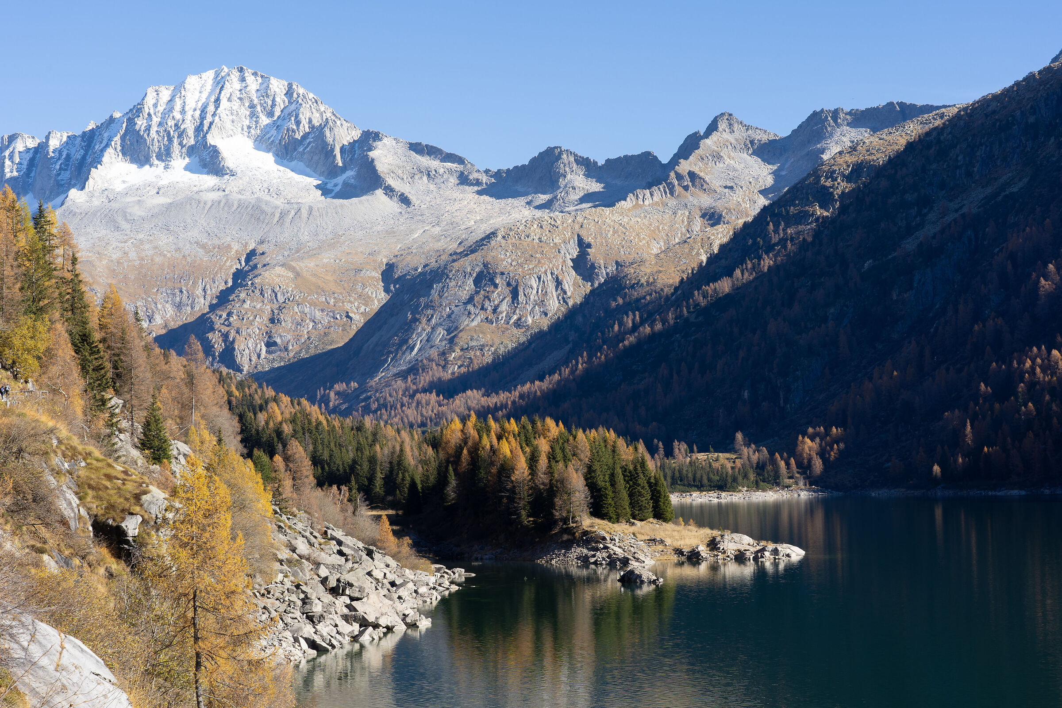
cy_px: 354
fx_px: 1799
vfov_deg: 22.3
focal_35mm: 61
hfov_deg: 32.9
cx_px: 531
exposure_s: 1/80
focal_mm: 61
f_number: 11
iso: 100
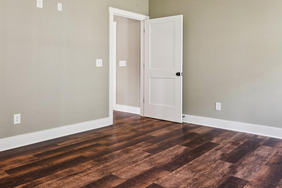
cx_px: 146
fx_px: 246
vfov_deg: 41.4
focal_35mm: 31
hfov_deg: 59.6
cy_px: 66
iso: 100
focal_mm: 16.2
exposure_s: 1
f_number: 13
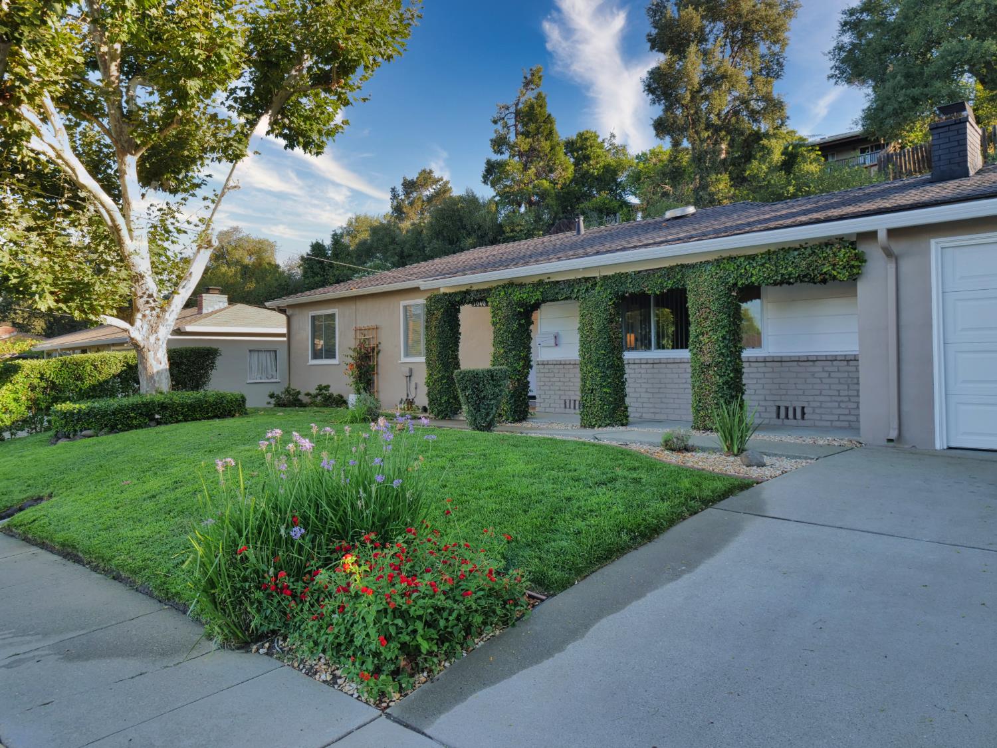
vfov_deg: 56.8
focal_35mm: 24
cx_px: 498
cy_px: 374
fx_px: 691
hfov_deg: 71.6
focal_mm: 12
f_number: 5
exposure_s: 1/100
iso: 100
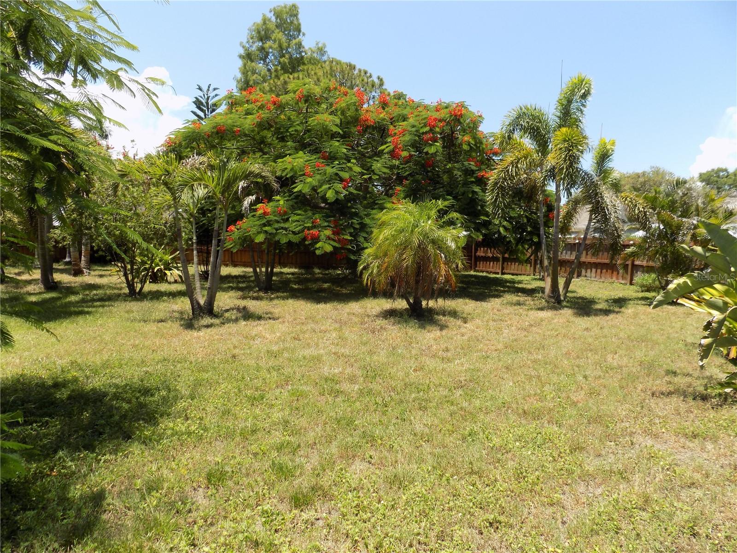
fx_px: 490
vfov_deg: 58.9
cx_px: 368
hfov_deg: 73.9
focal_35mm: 23
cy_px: 276
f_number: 3.1
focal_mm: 4
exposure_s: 1/500
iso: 80
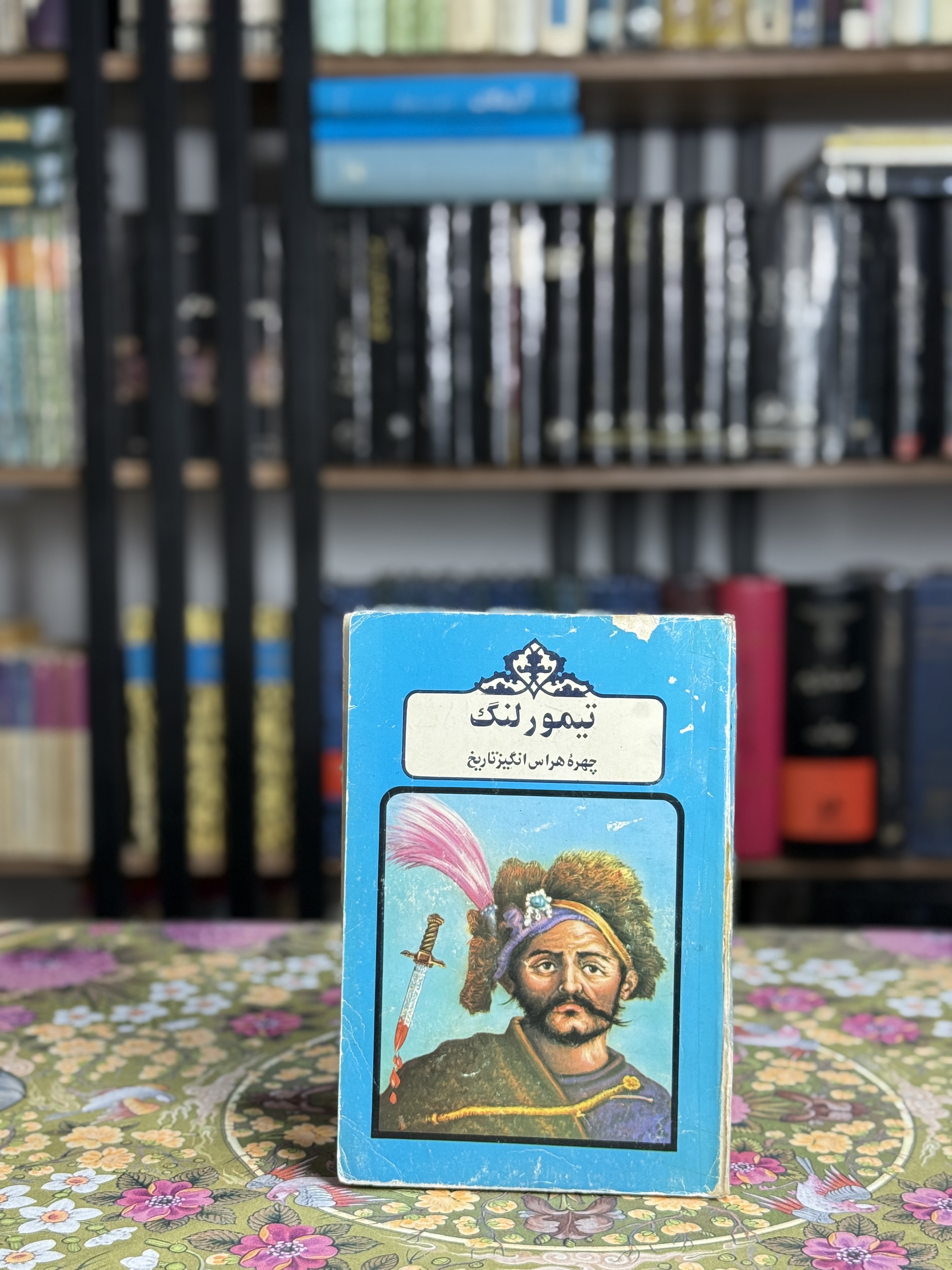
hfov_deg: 30.3
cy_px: 635
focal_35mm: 48
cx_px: 476
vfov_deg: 39.7
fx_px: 1760
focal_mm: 6.76
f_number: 1.78
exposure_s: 1/100
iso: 100
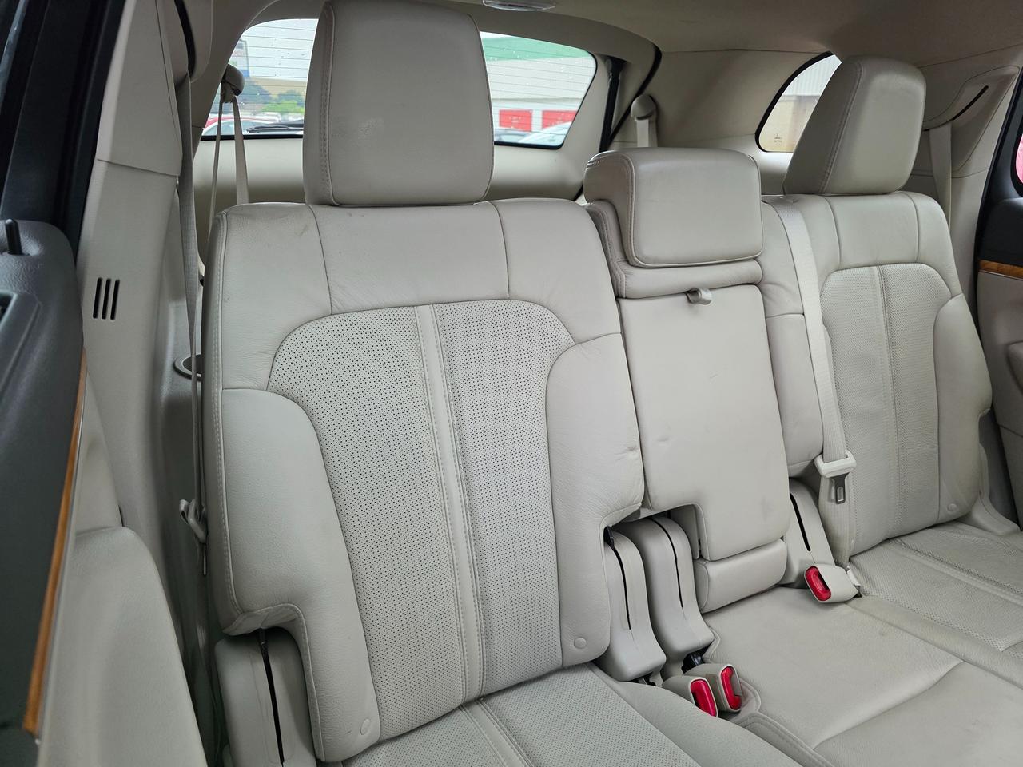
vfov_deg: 58.9
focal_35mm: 23
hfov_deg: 73.9
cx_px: 512
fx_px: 680
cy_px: 384
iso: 320
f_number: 1.7
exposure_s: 1/120
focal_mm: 6.3
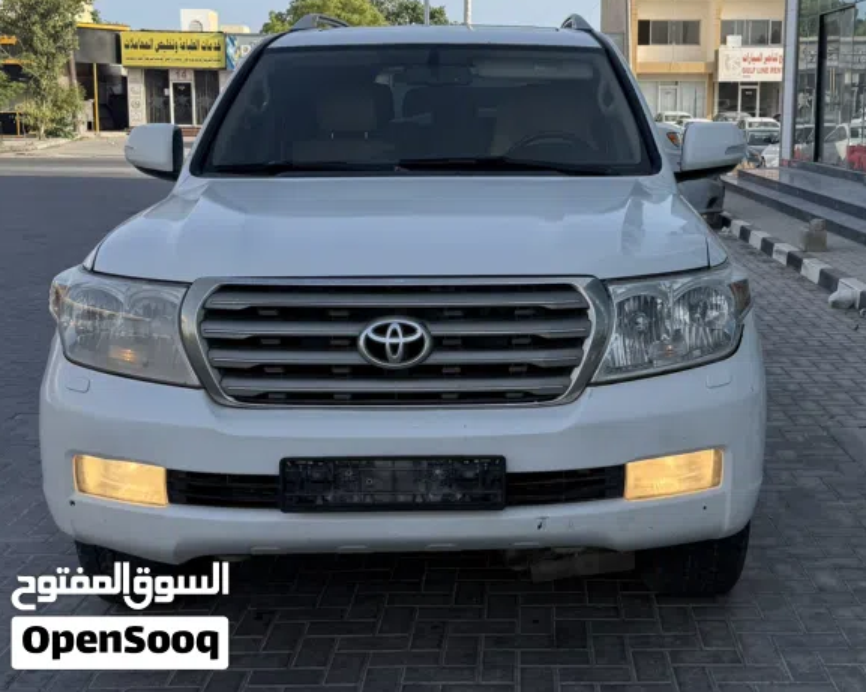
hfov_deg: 66.0
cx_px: 455
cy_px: 345
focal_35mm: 26
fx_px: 666
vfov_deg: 54.9
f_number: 1.78
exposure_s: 1/2445
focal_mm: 6.76
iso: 80
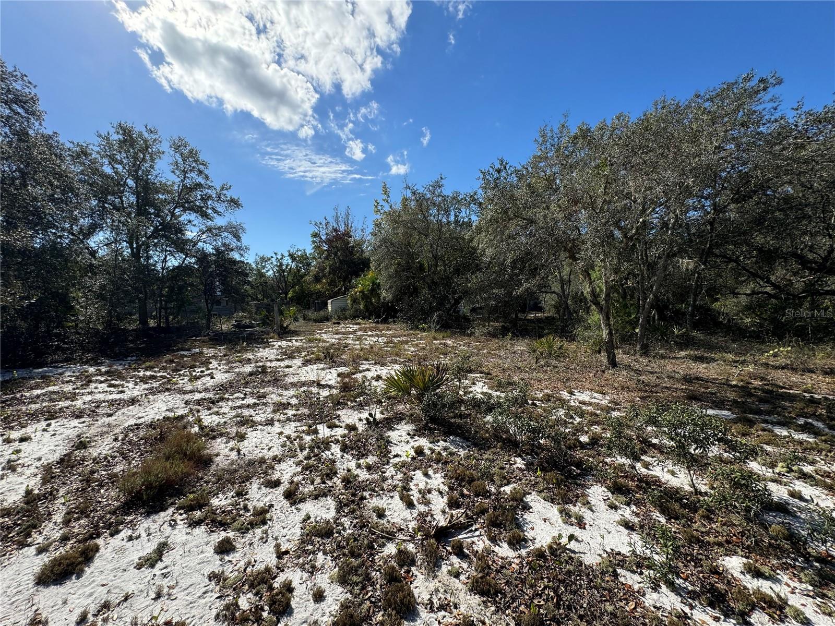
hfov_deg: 102.1
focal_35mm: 14
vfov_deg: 85.7
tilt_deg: -4.3
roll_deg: +2.6
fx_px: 338
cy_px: 313
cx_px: 418
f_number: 2.2
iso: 50
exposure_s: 1/1567
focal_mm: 2.22
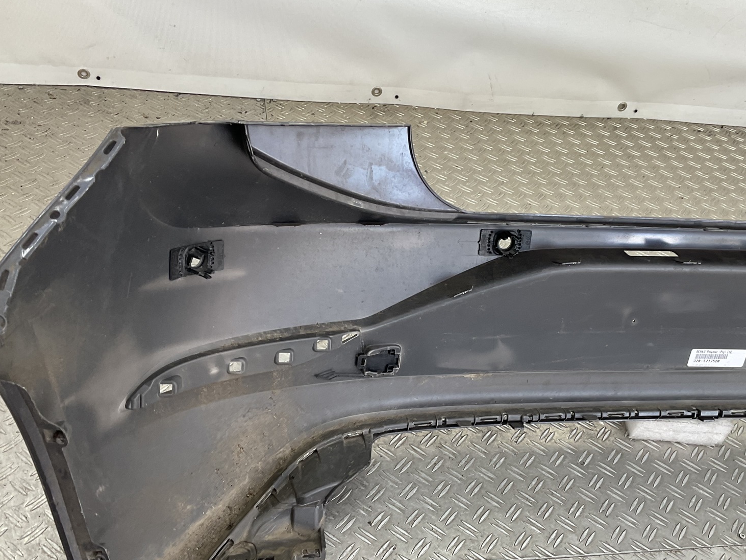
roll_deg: -17.5
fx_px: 862
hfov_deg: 46.7
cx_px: 428
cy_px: 316
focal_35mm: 40
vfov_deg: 35.9
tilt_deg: -38.1
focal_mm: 3
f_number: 1.8
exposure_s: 1/120
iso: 32
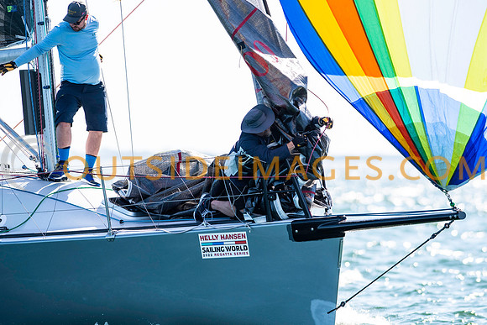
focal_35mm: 450
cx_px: 244
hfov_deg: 4.6
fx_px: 6089
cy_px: 162
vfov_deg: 3.1
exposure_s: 1/1600
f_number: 5
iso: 250
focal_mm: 300
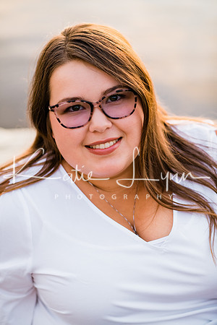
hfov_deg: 16.1
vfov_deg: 23.9
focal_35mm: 85
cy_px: 162
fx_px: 768
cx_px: 108
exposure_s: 1/320
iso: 800
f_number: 2.8
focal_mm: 85
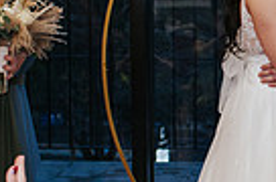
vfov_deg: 8.5
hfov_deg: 12.6
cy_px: 102
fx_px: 1224
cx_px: 321
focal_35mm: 160
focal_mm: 35
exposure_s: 1/200
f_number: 3.2
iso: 800
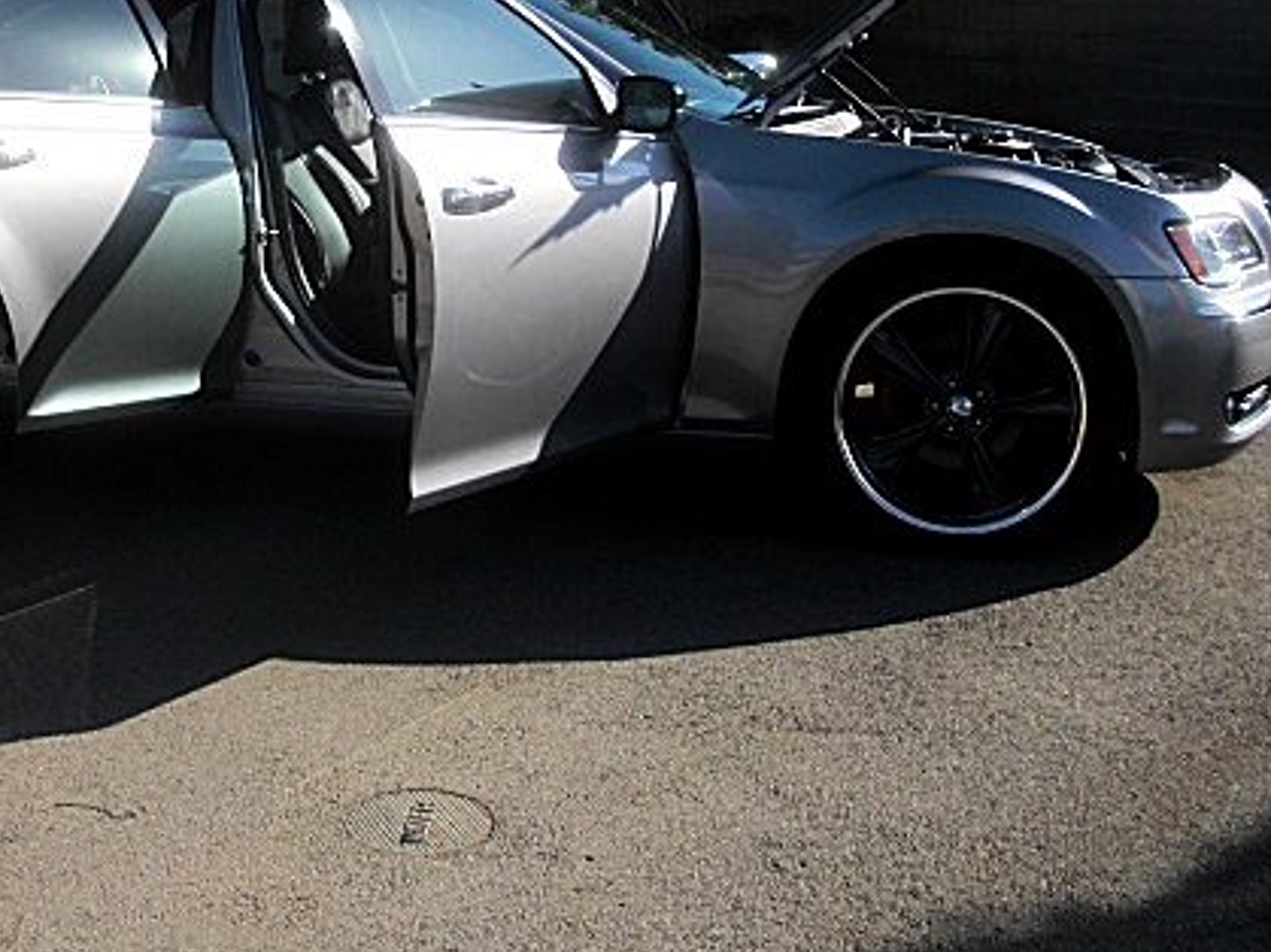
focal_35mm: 55
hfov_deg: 34.7
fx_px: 2019
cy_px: 246
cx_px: 437
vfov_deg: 26.2
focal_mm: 6.3
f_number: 2.8
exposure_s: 1/800
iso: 50
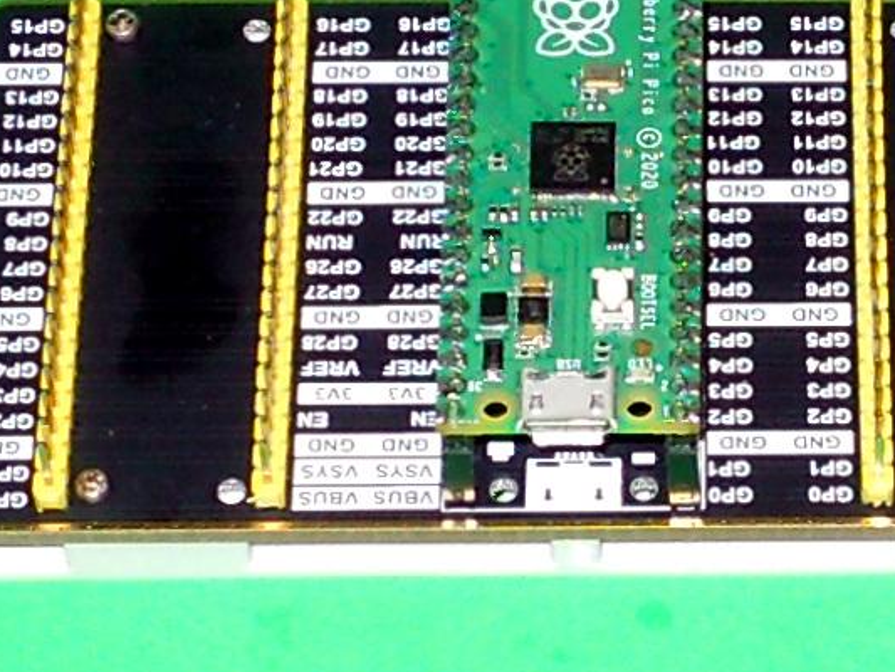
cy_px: 281
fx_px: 1707
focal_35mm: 66
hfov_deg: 29.4
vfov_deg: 22.2
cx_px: 507
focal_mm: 5
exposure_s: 1/25
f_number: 2.7
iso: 80
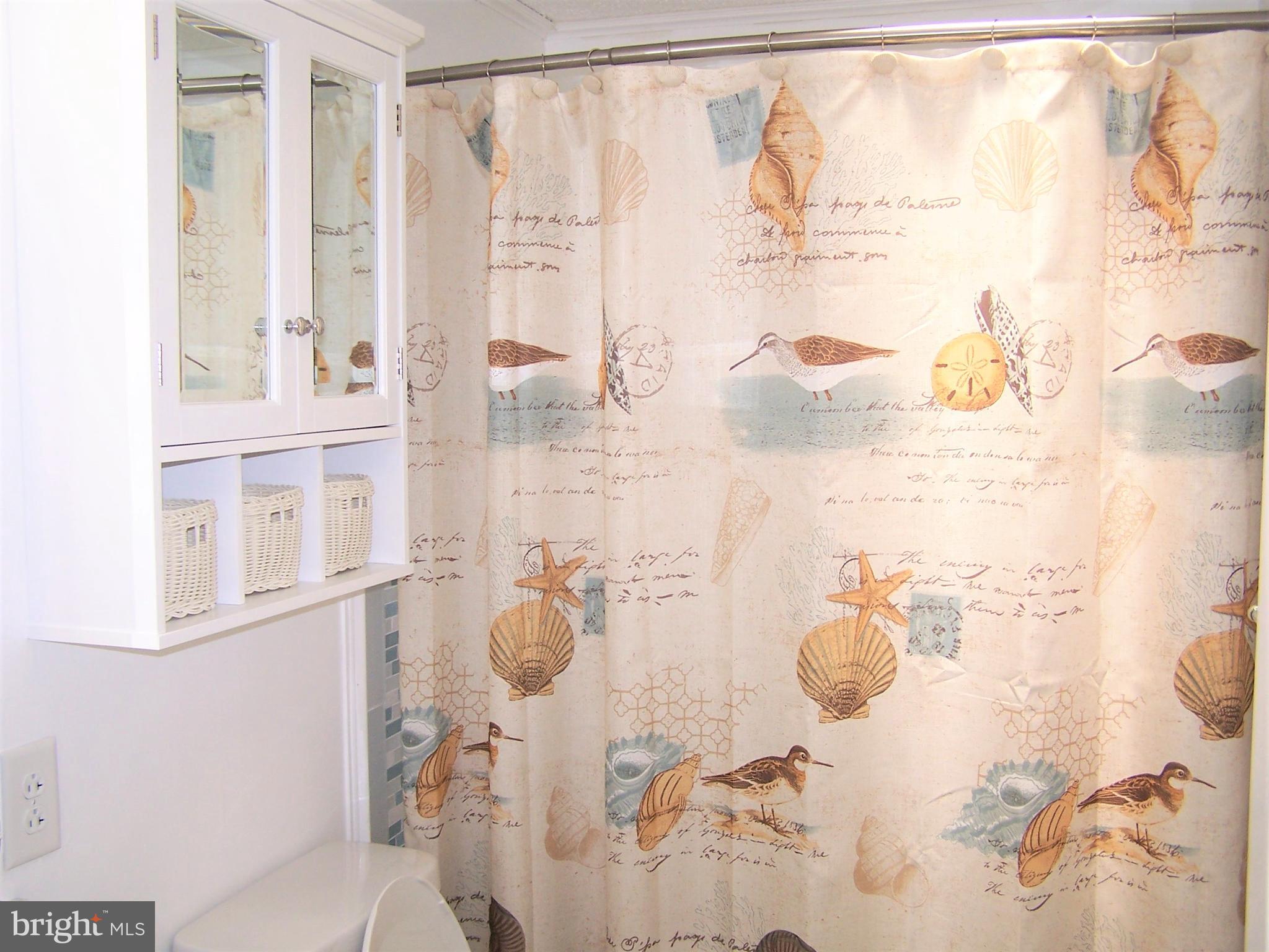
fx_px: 1393
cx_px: 634
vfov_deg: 37.7
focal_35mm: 38
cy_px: 476
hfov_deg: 49.0
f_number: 2.8
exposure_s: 1/250
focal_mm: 6.3
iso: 80
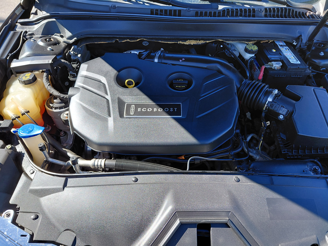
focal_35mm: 25
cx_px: 164
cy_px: 123
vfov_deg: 54.9
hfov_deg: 69.4
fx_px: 237
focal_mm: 4.69
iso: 50
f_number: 1.8
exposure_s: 1/335
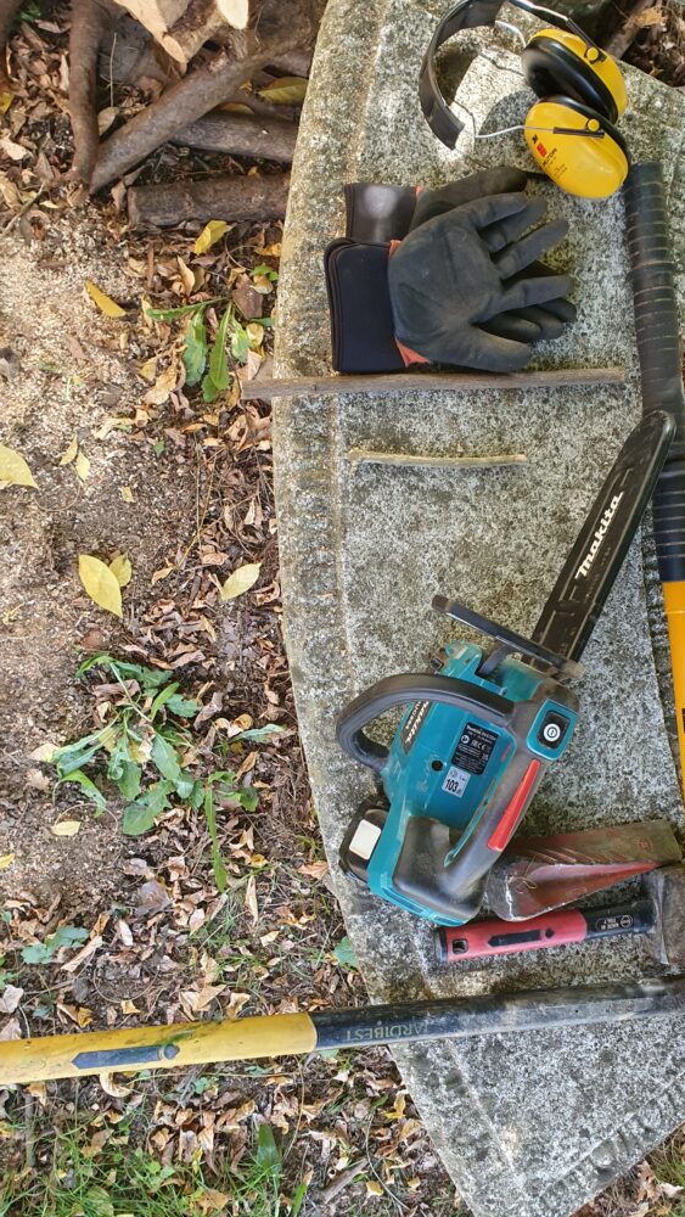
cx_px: 352
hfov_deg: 40.2
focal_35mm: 29
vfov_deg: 66.0
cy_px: 621
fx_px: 936
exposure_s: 1/100
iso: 250
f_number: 2.4
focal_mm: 4.32
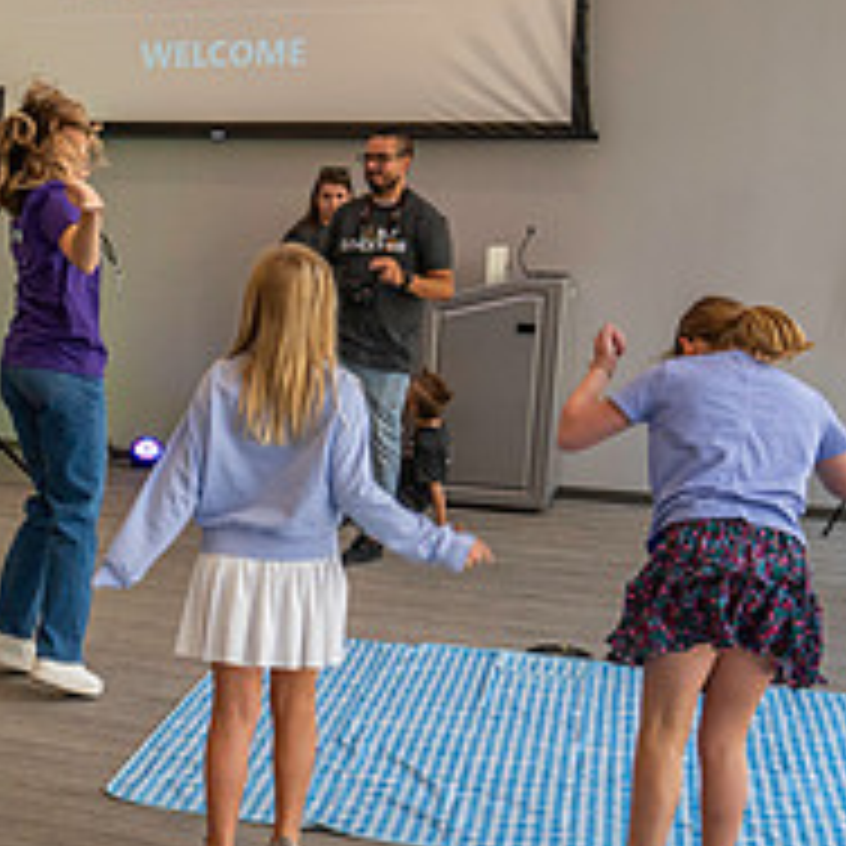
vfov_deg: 27.1
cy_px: 560
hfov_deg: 23.3
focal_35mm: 63
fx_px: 1742
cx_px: -328
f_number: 4
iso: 1600
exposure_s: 1/160
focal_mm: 24
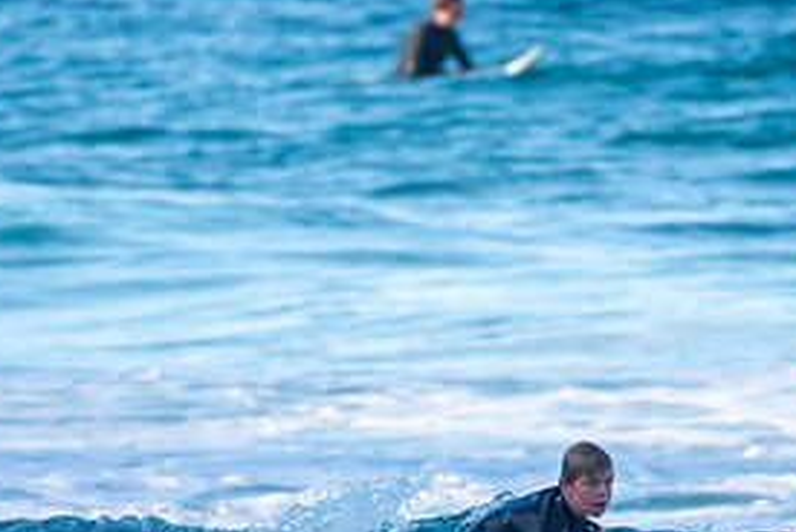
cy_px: 551
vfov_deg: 0.9
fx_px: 34994
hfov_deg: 1.3
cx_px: 518
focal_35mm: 1581
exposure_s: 1/1250
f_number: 5.6
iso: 500
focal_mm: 500
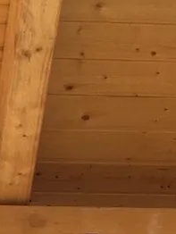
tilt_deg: +29.9
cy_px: 411
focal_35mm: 199
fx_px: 1347
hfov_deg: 7.4
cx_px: -27
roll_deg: +2.8
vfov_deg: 9.5
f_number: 2.2
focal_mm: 4.15
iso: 25
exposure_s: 1/400
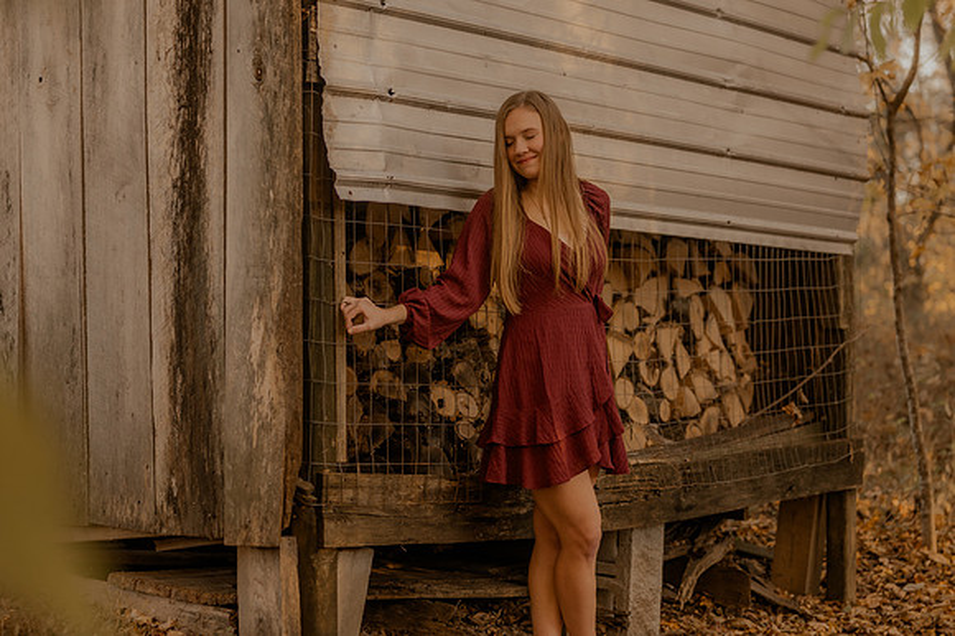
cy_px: 318
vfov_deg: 18.2
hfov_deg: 27.0
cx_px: 478
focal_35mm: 75
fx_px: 1988
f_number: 1.8
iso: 250
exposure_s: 1/250
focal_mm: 50
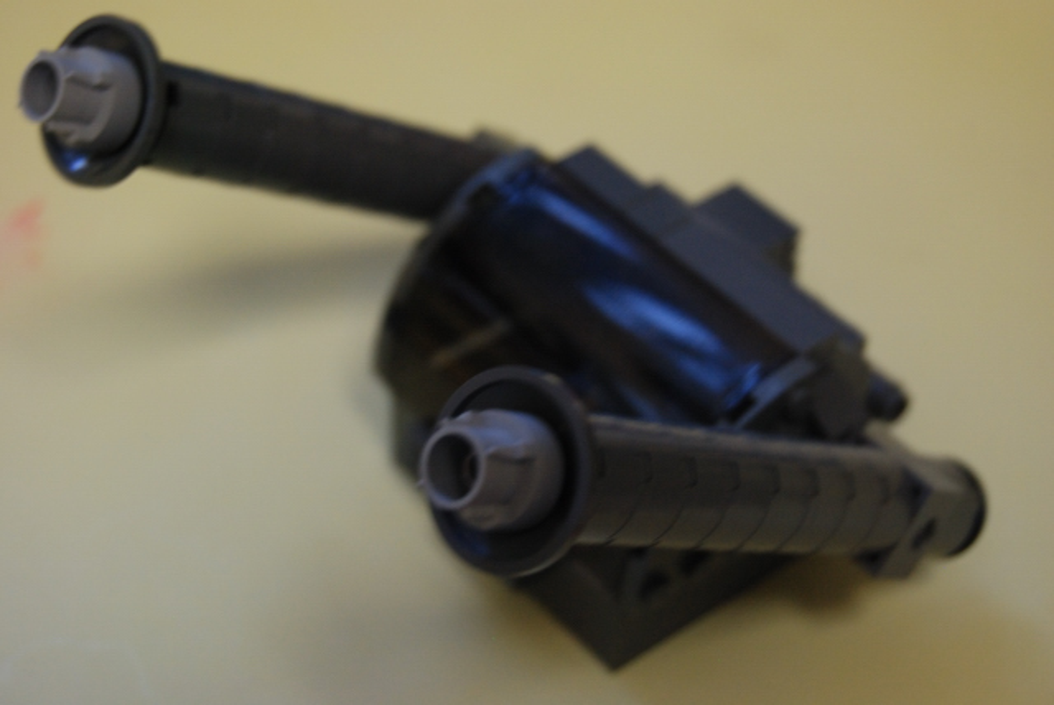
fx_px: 2418
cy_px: 352
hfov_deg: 24.6
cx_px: 527
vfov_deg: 16.6
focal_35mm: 82
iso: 800
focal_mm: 55
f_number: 6.3
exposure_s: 1/25
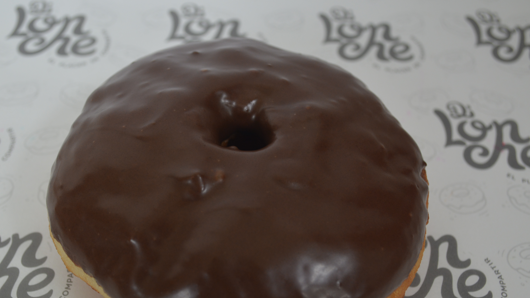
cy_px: 186
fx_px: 646
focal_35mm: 46
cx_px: 231
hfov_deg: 44.5
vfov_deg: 25.9
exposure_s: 1/125
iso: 400
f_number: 5.6
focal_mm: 24
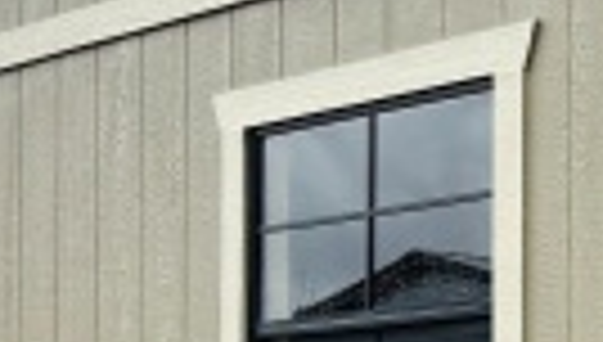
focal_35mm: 135
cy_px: 477
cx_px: 1170
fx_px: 2163
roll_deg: +0.5
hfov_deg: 13.7
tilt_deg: +2.1
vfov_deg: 8.9
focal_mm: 5.96
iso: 50
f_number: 1.6
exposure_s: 1/2857
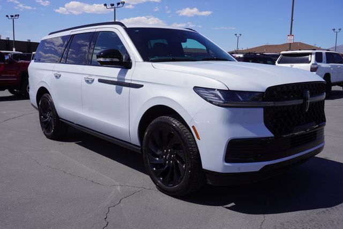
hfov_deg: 57.2
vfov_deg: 40.0
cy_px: 114
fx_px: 315
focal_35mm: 33
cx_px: 172
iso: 100
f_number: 10
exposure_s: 1/250
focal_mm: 22
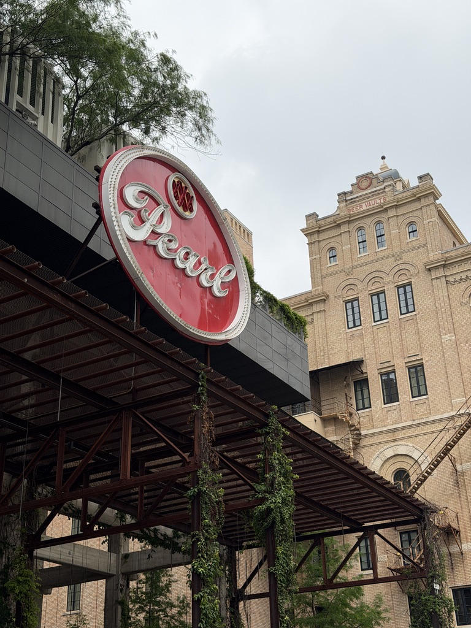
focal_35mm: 48
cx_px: 236
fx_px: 871
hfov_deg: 30.3
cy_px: 314
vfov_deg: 39.7
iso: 64
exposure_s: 1/5587
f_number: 1.78
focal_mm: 6.76
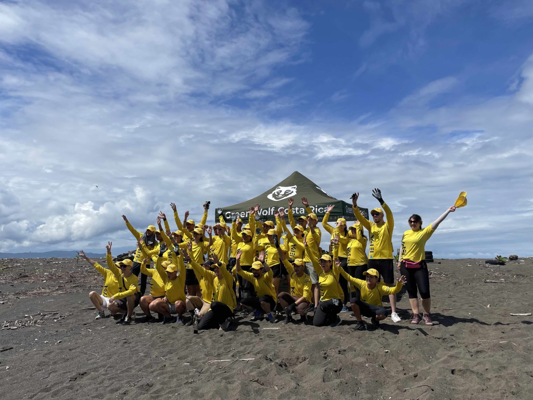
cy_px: 200
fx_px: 400
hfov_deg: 67.3
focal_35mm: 26
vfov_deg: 53.1
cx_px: 266
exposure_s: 1/10753
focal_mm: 4.2
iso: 50
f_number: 1.6
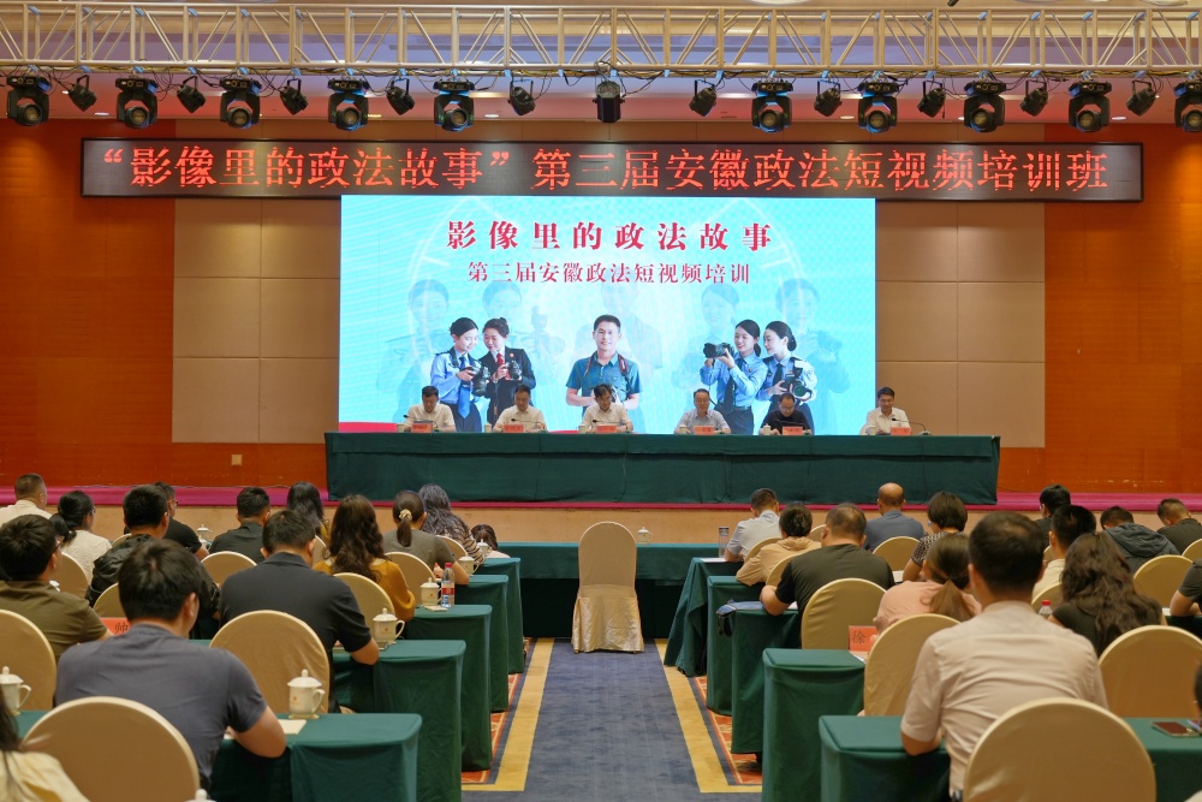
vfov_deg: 27.0
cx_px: 601
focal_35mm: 50
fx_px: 1670
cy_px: 401
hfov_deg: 39.6
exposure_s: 1/60
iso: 200
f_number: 4
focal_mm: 50
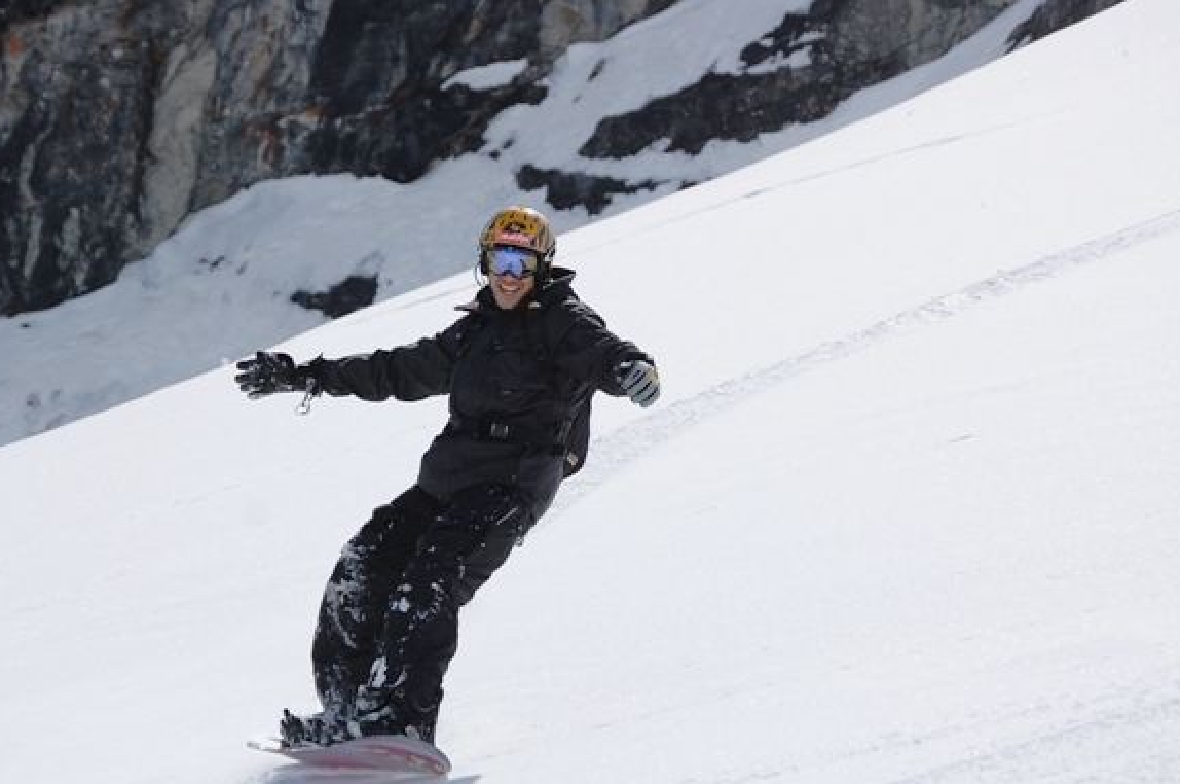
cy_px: 447
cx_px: 537
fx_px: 7191
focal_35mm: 220
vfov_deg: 6.2
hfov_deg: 9.4
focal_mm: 105
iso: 200
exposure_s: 1/1600
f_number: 7.1
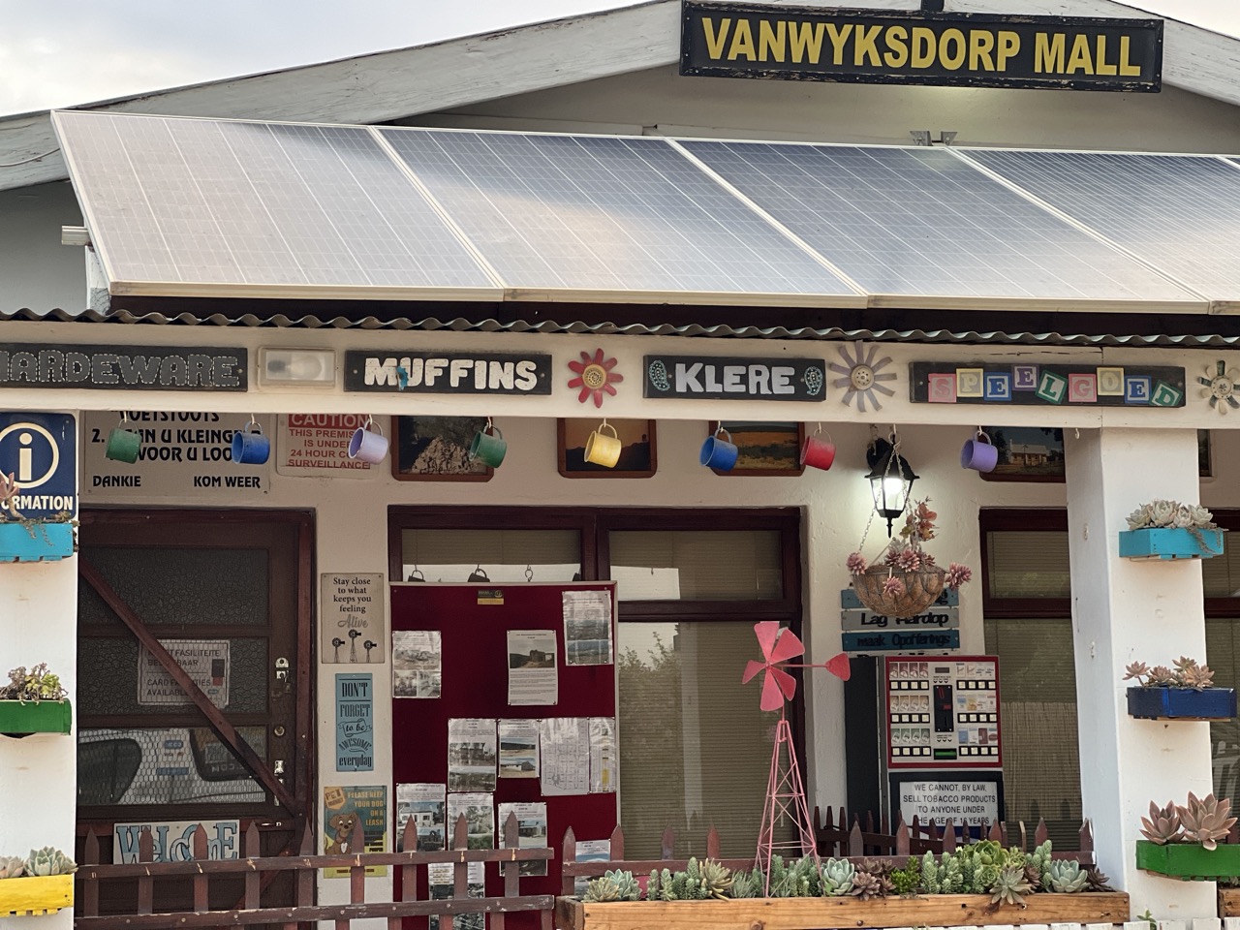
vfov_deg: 19.1
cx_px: 620
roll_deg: +1.8
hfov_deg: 25.3
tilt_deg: +8.0
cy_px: 465
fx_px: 2758
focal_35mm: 77
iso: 125
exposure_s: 1/121
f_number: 2.8
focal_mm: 9
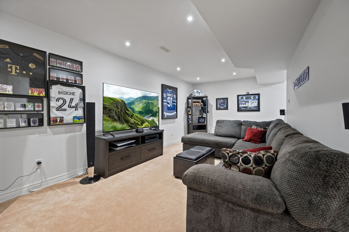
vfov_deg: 81.1
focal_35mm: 14
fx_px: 136
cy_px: 116
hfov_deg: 104.3
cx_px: 174
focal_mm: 14
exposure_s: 1/15
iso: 800
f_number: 6.3
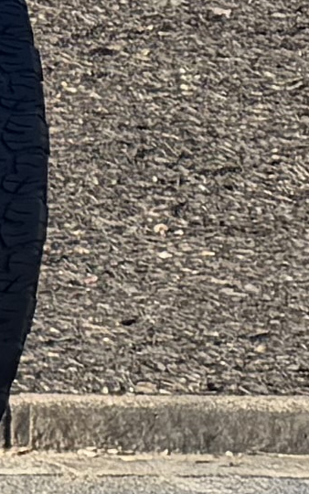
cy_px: 465
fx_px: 3621
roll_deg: -1.4
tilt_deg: -5.8
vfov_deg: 7.8
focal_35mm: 269
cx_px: -1625
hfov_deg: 3.9
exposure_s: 1/1689
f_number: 1.78
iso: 80
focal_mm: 6.76
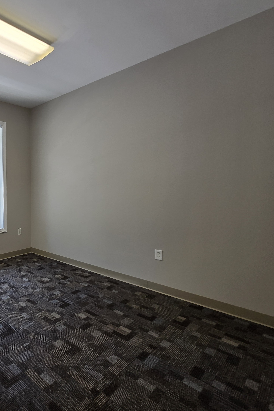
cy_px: 206
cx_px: -2
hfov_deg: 51.3
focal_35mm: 19
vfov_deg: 86.9
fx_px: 217
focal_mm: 1.7
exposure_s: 1/59
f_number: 2.2
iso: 25
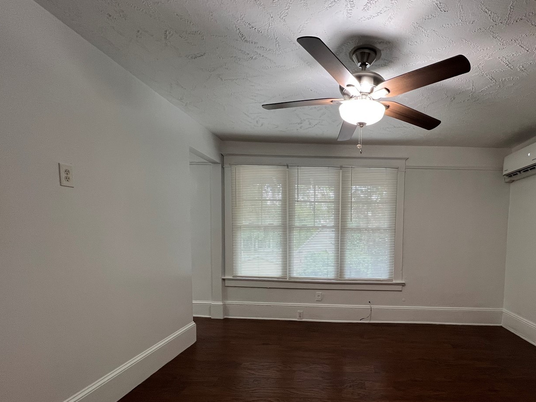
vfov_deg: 73.4
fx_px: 263
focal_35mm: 17
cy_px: 253
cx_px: 339
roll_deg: -1.3
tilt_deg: -4.0
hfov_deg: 89.0
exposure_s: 1/60
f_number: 1.8
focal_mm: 1.57
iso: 160
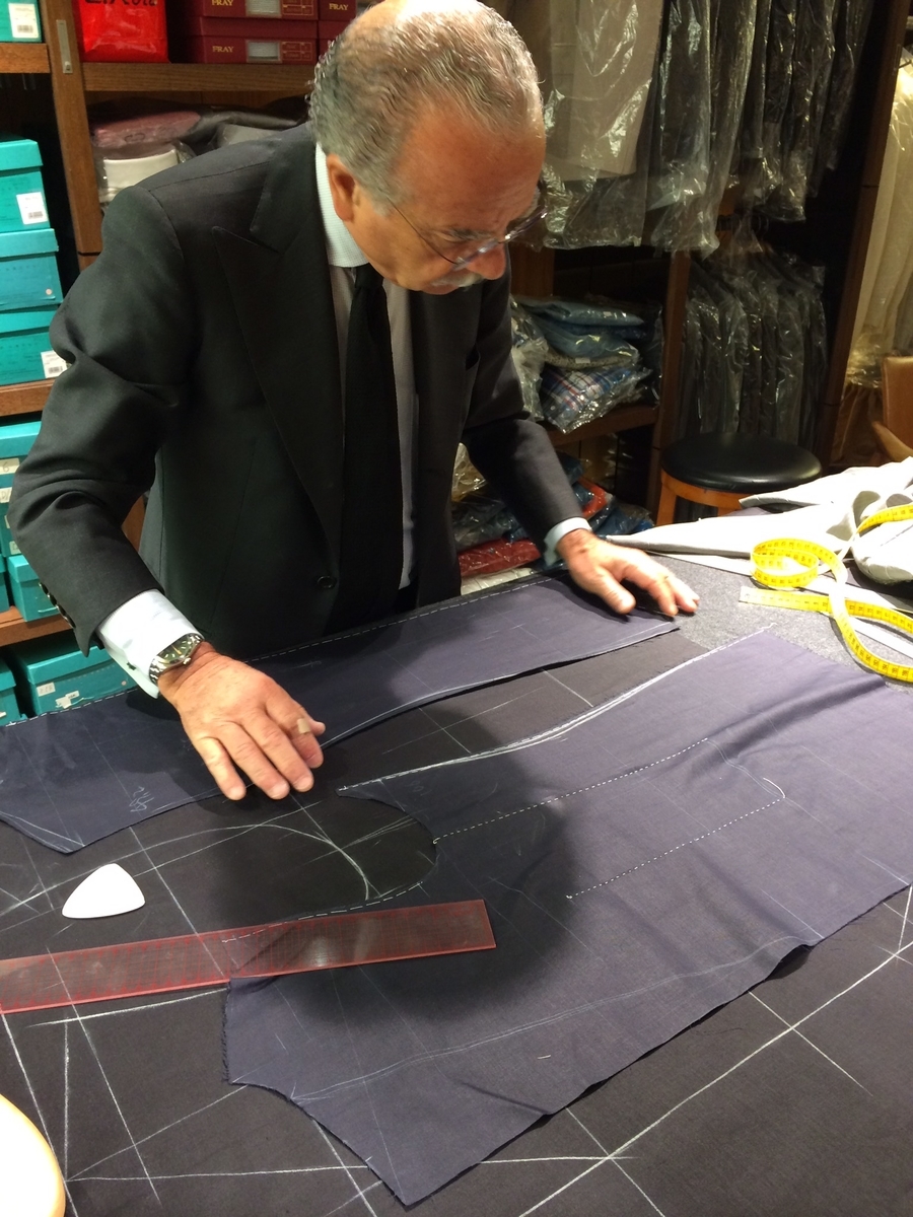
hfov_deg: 46.8
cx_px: 456
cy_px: 608
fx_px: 1055
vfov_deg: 60.0
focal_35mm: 30
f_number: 2.2
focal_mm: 4.12
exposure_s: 1/30
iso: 125
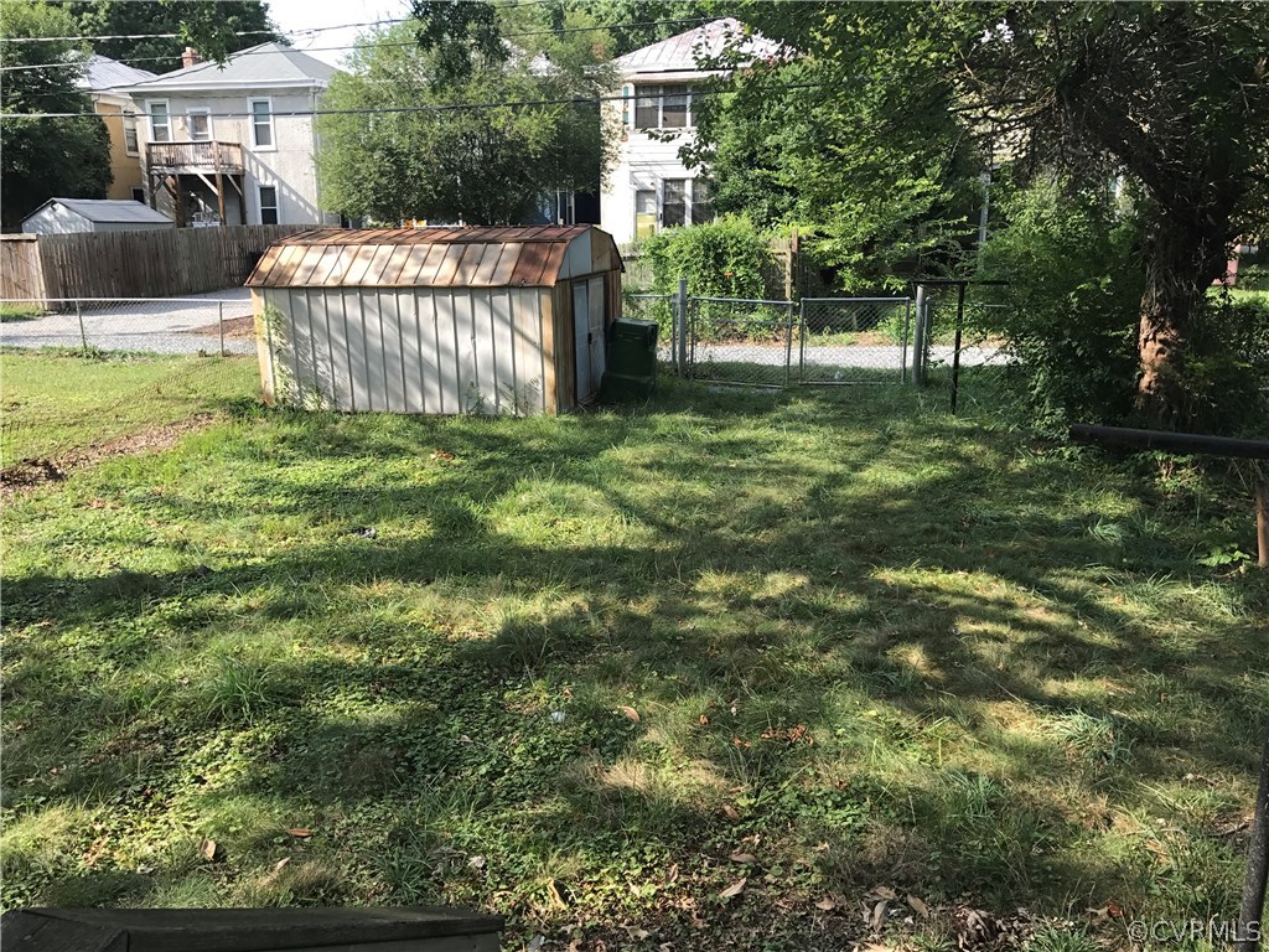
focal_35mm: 28
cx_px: 634
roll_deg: +1.5
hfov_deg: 63.4
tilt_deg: -14.6
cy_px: 476
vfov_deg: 49.7
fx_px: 1026
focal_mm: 3.99
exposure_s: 1/573
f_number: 1.8
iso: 20
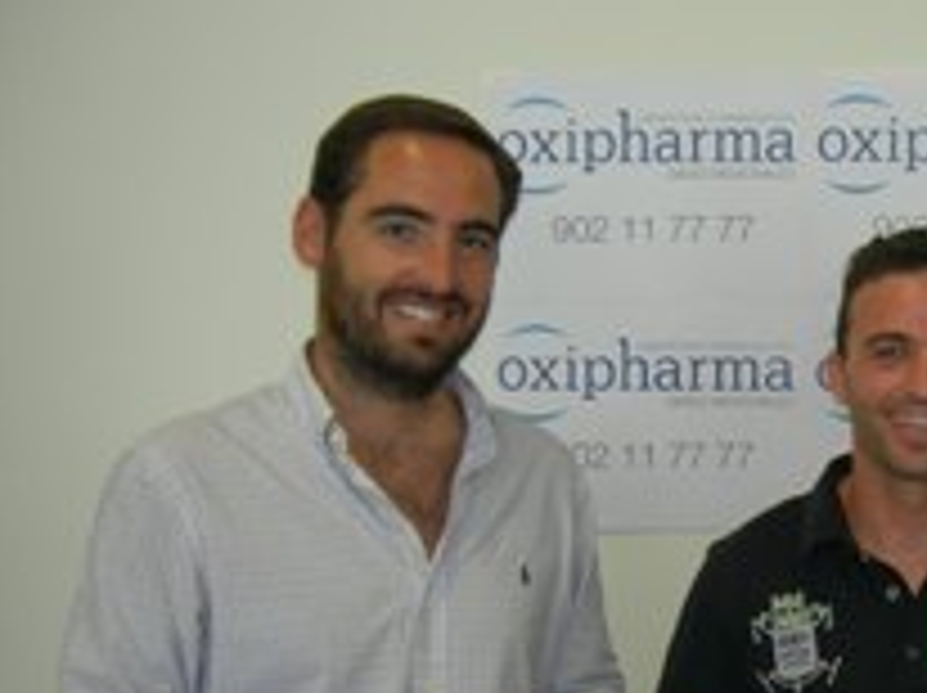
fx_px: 1872
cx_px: 891
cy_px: 562
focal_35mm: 70
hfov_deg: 26.5
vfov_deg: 20.7
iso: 64
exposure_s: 1/30
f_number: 2.7
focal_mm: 7.5
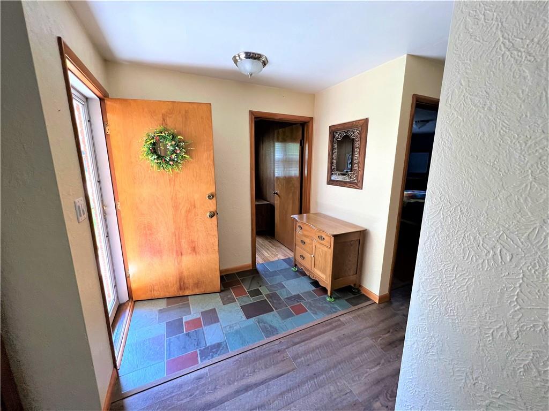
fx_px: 206
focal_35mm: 13
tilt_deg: -11.6
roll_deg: -0.2
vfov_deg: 89.9
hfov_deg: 106.2
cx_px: 274
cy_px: 206
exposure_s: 1/120
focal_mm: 1.57
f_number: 1.8
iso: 200
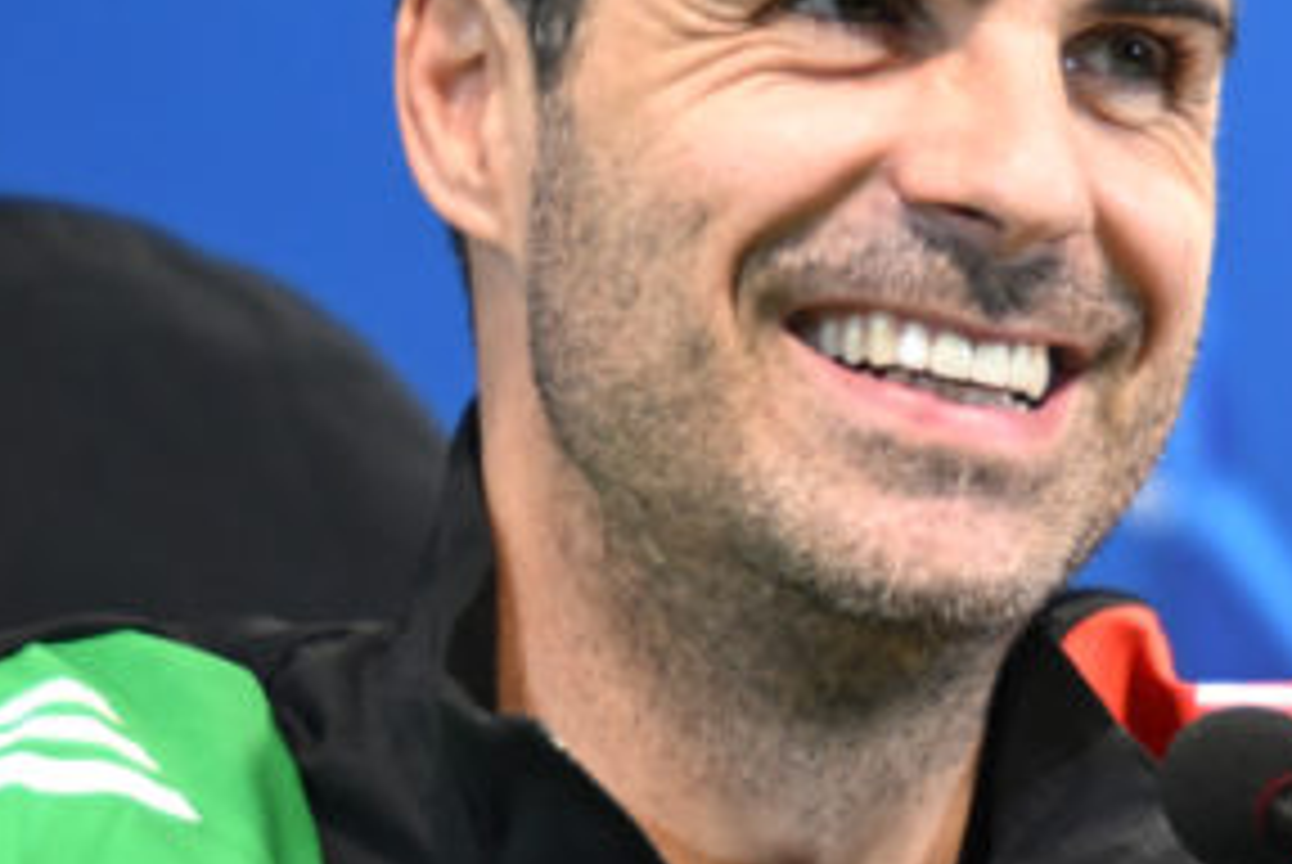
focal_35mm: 449
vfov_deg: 3.1
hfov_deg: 4.6
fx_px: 16130
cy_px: 140
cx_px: 846
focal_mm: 115
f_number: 3.2
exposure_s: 1/250
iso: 1250
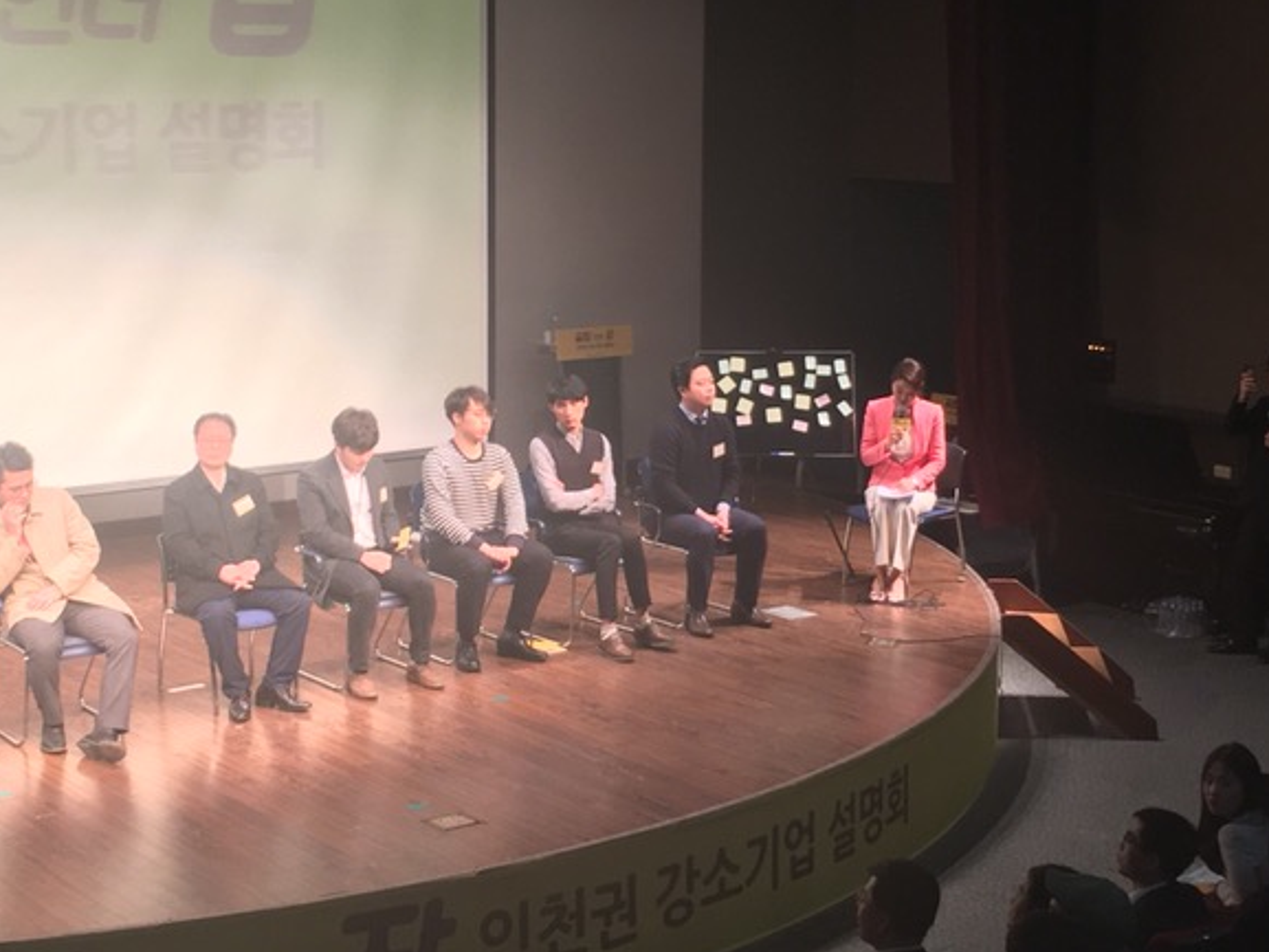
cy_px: 347
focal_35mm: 67
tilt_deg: -7.1
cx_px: 515
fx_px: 2457
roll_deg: -0.1
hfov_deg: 28.9
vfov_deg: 21.9
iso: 50
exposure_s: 1/30
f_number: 2.2
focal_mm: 4.15
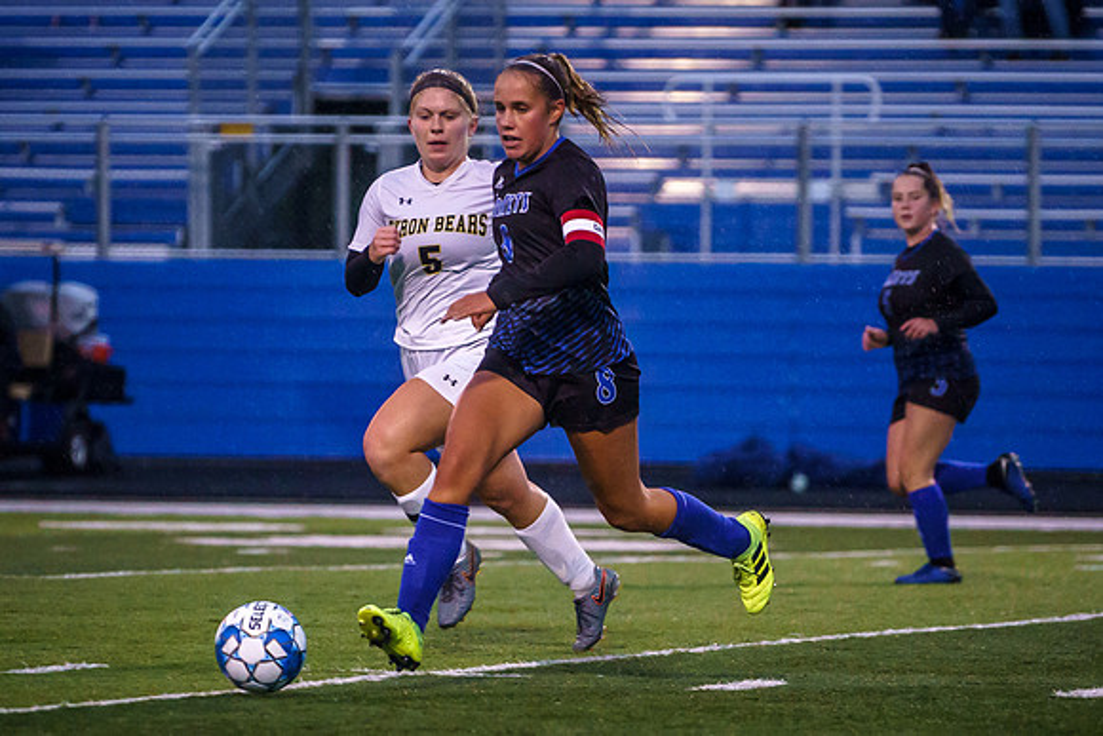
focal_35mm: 332
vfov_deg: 4.1
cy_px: 381
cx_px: 592
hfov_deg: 6.2
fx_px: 10183
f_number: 4
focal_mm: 200
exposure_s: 1/800
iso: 6400
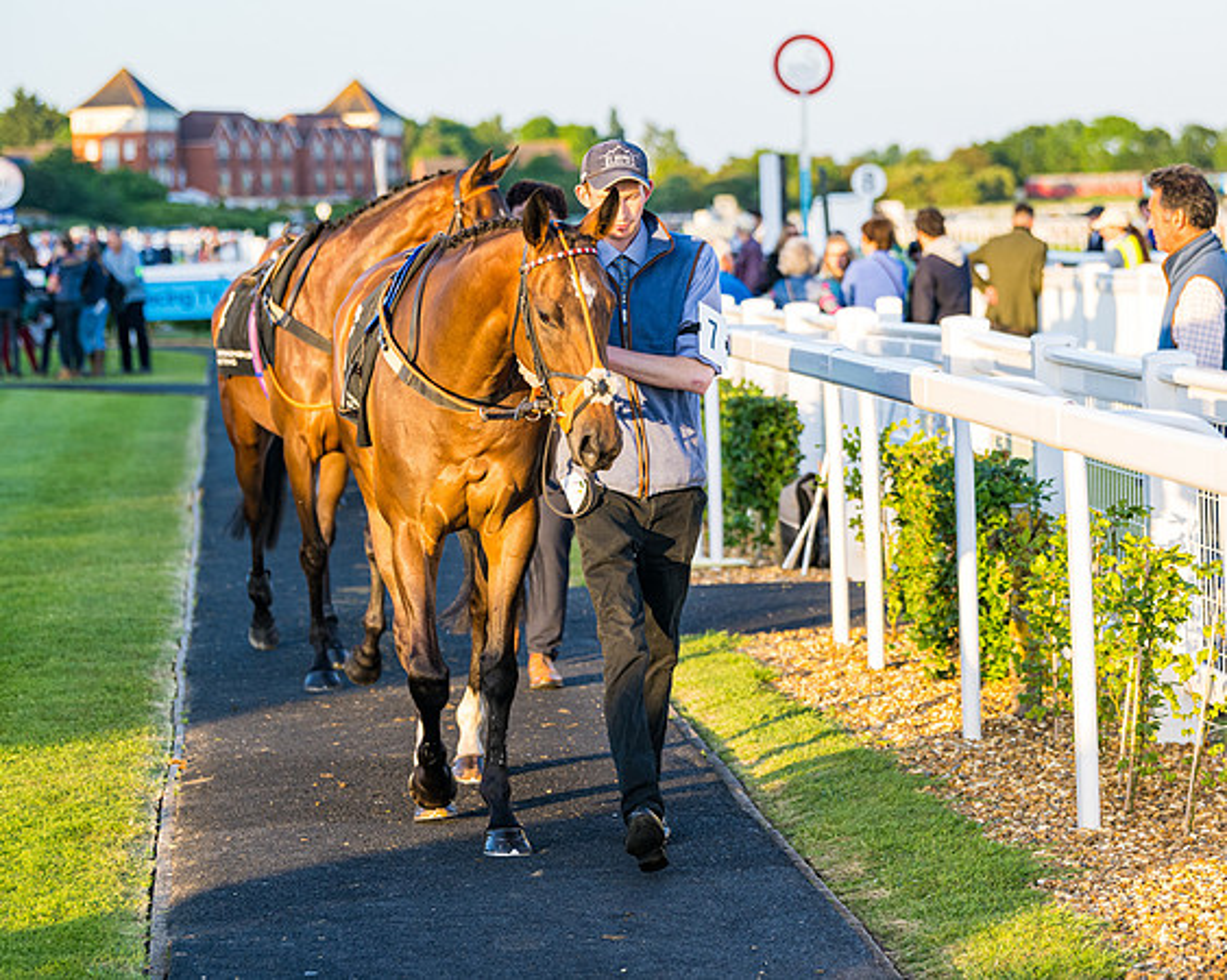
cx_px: 787
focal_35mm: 128
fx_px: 4644
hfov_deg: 15.0
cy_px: 474
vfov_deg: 12.1
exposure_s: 1/500
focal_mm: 105
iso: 400
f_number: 4
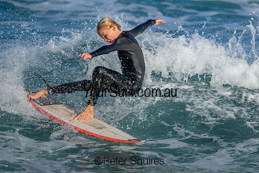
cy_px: 54
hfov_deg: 1.9
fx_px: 7906
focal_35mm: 1099
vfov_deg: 1.3
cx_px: 178
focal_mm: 800
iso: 280
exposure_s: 1/2000
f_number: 8
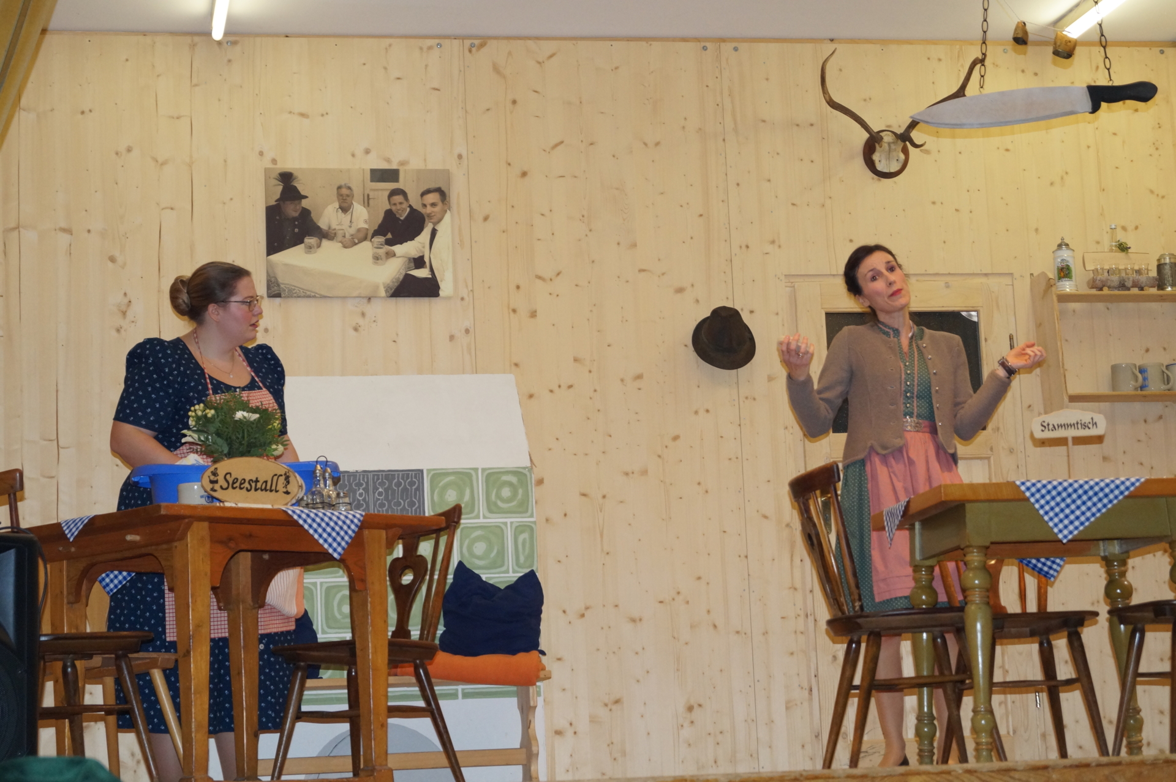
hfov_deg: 27.0
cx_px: 588
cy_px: 391
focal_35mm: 75
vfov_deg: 18.2
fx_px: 2449
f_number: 5.6
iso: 1000
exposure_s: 1/160
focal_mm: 50
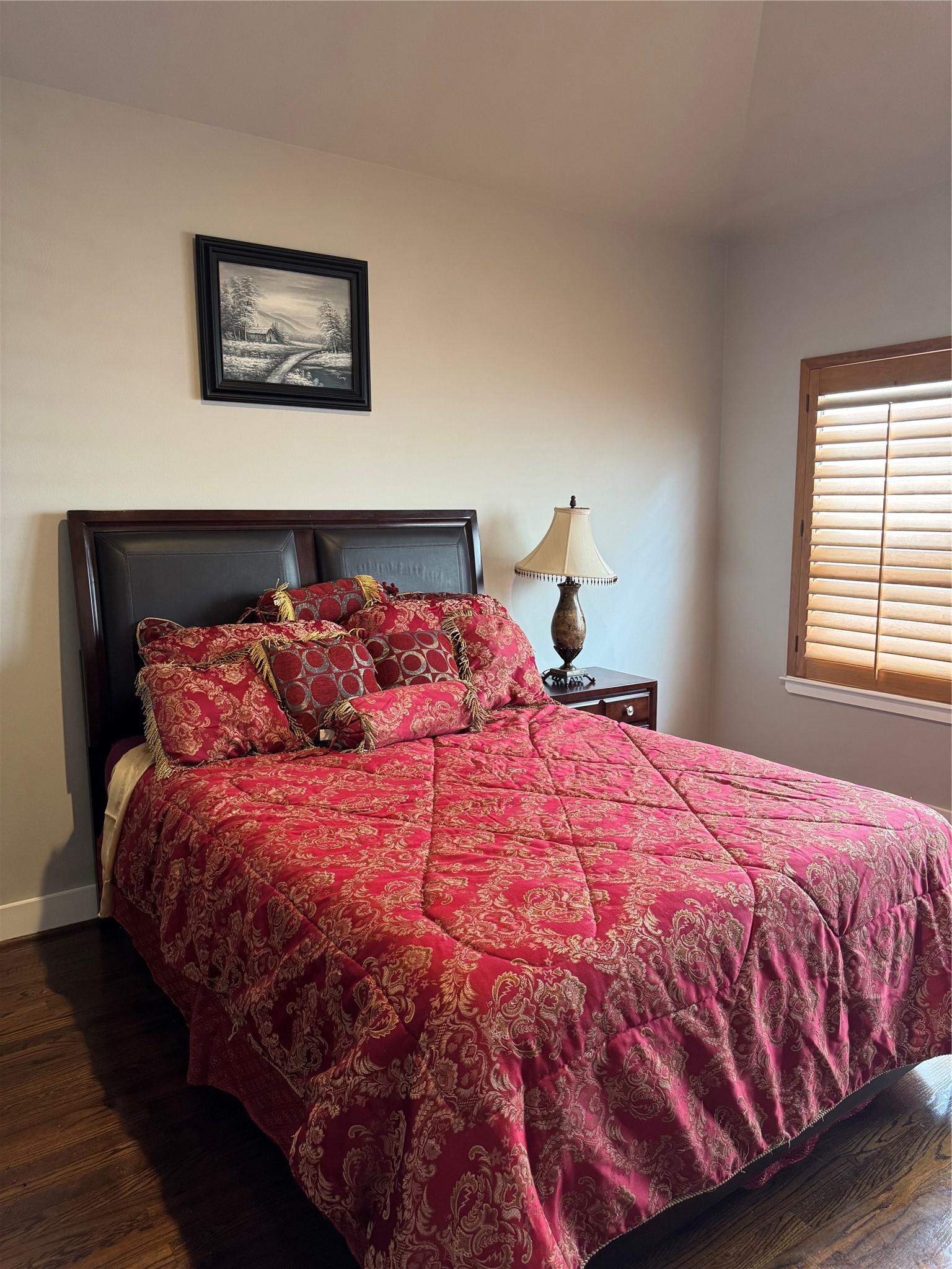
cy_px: 634
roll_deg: +0.8
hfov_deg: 56.8
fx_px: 880
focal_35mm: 24
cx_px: 476
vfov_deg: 71.6
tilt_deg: -7.5
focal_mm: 6.76
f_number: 1.78
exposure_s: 1/60
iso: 320
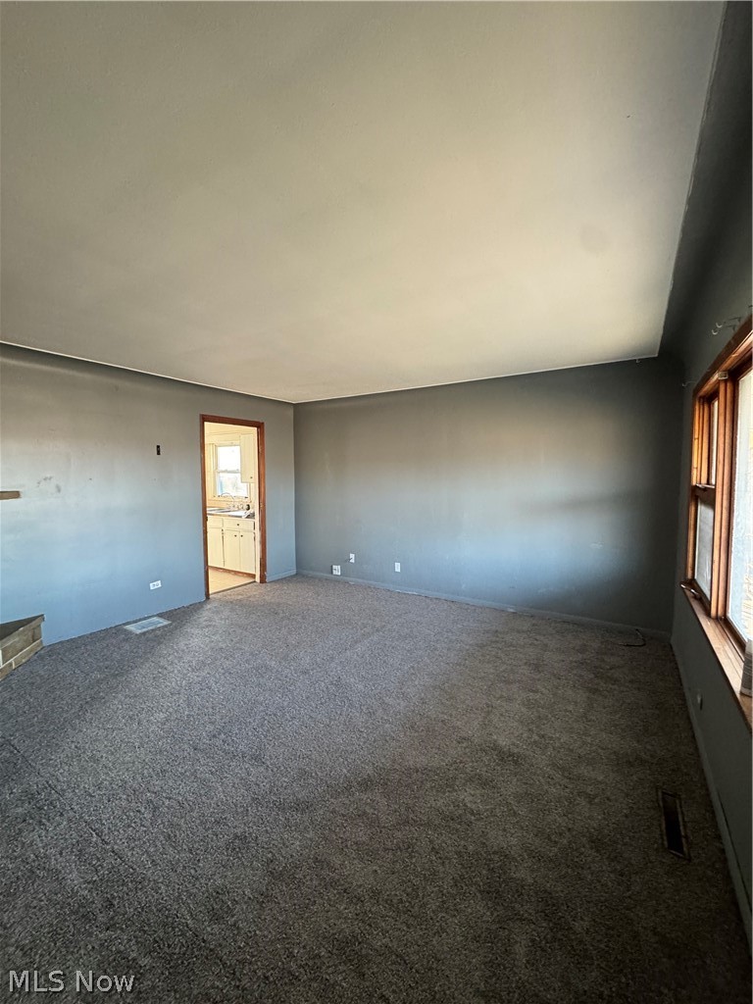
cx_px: 376
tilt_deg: -2.2
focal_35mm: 14
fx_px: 406
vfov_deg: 102.1
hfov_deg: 85.7
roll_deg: +0.1
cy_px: 502
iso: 400
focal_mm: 2.22
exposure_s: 1/60
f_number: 2.2
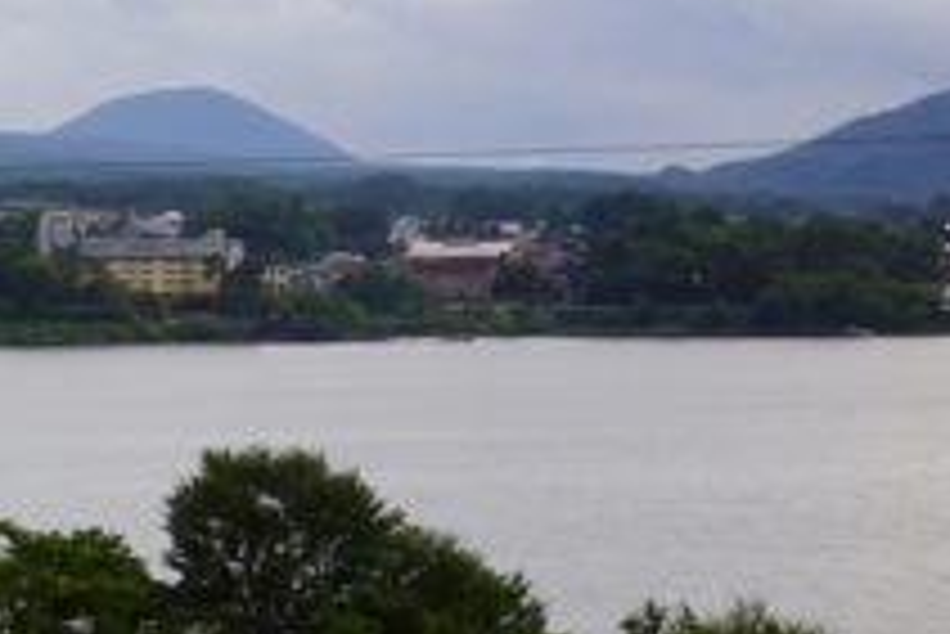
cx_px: -225
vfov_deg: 10.3
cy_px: 621
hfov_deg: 14.8
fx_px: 3512
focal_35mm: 133
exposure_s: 1/60
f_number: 4
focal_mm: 35
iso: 160
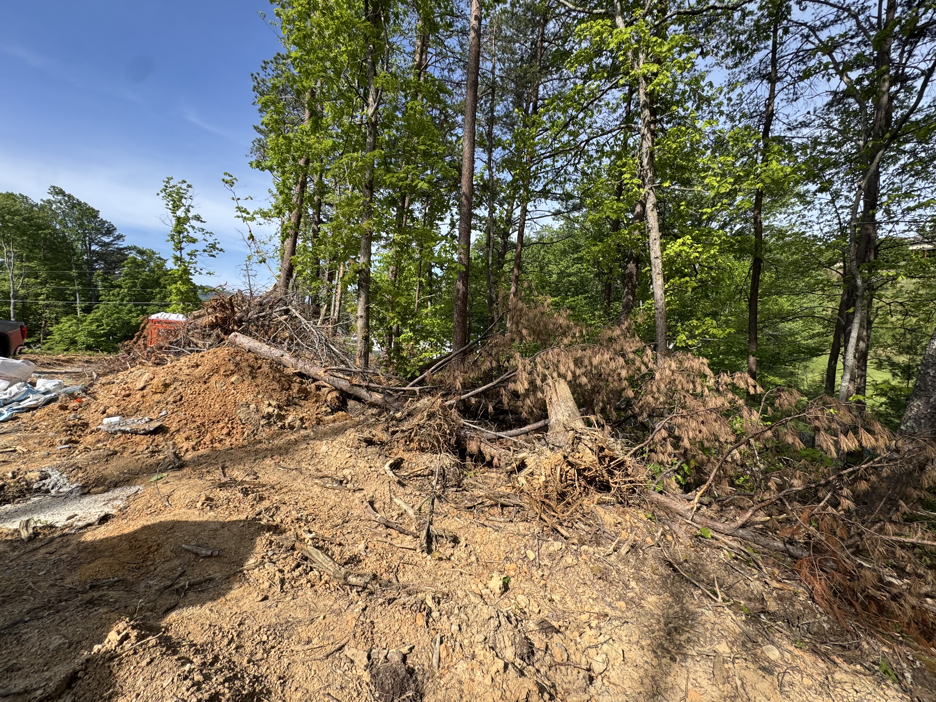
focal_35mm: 14
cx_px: 468
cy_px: 351
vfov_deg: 85.7
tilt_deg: -6.6
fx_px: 379
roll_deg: +1.9
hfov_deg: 102.1
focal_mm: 2.22
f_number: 2.2
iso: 50
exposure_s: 1/899
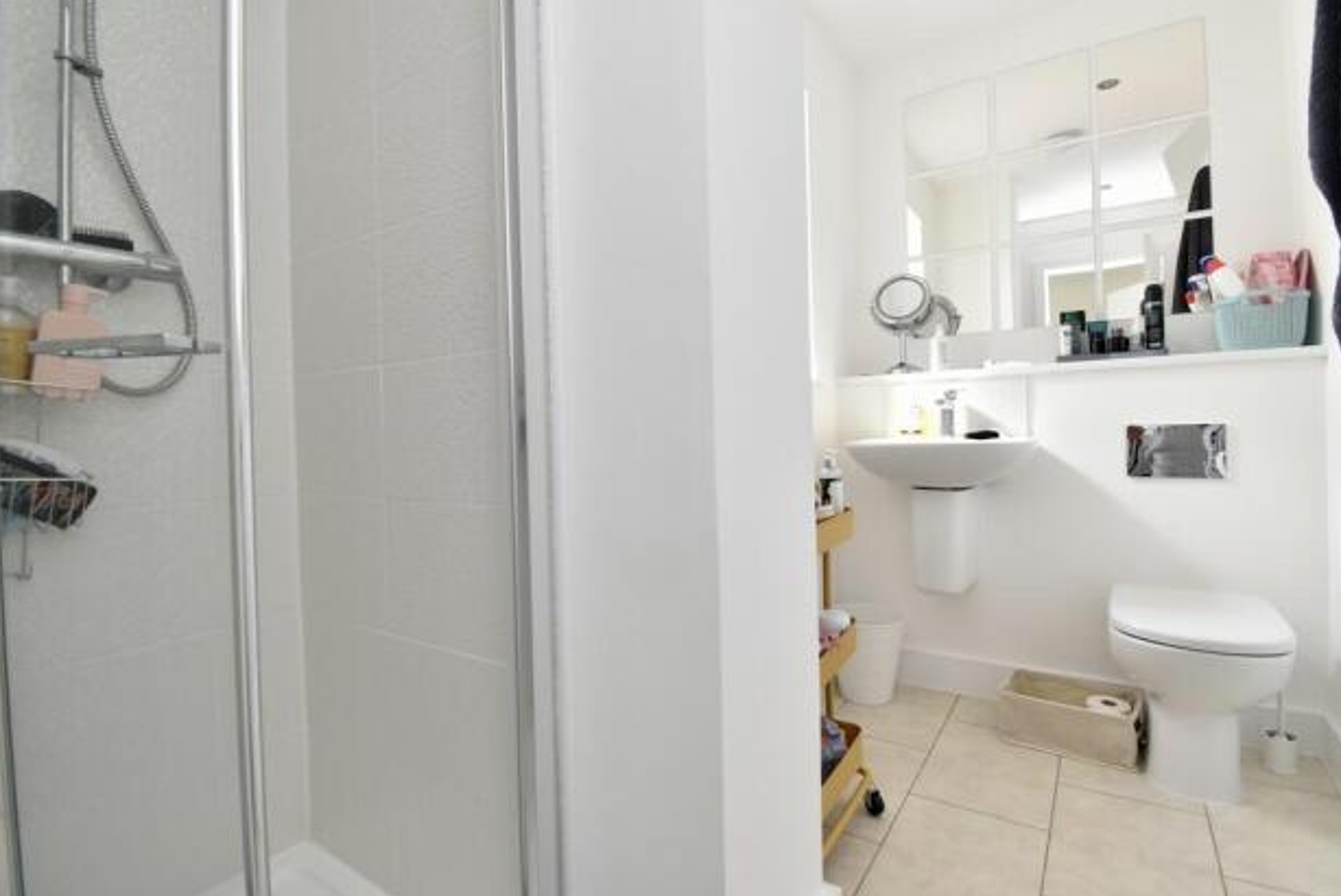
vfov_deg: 73.8
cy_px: 432
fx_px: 596
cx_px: 698
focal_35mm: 16
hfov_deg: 96.7
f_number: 7.1
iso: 800
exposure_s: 1/60
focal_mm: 10
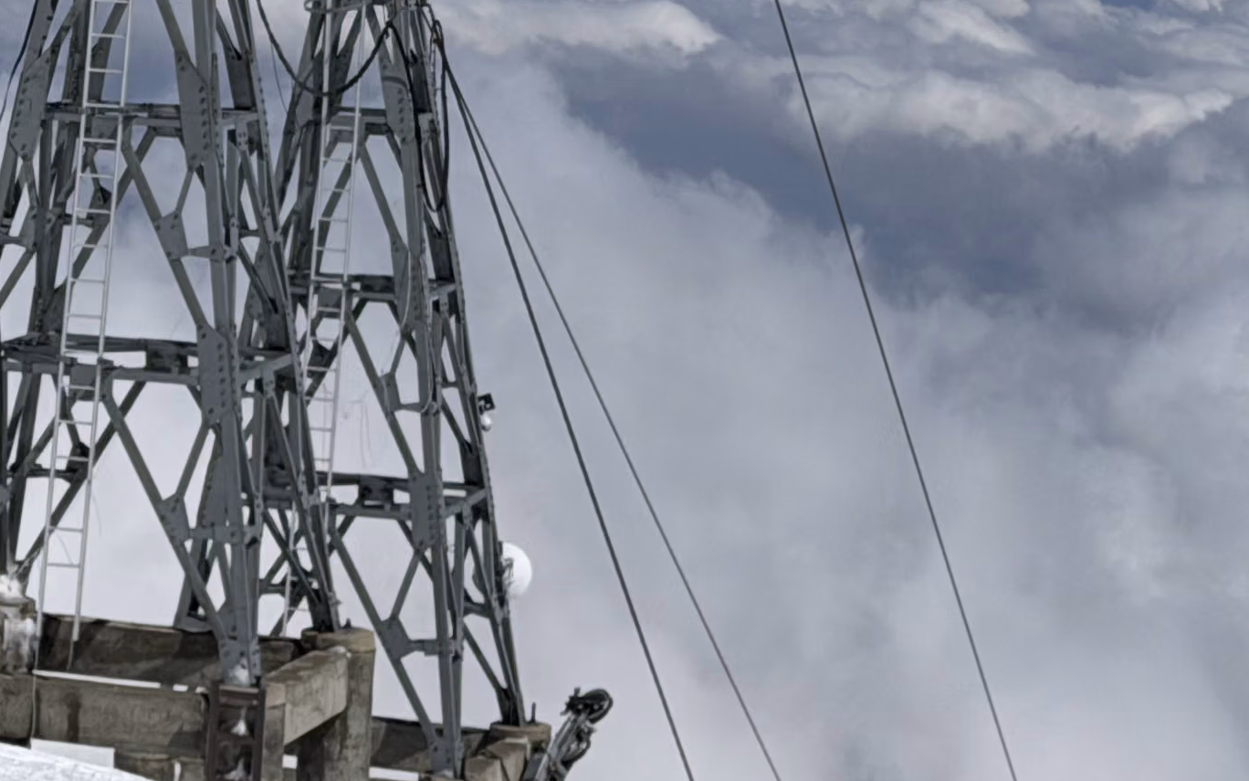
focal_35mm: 150
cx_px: -267
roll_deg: -1.7
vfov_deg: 8.7
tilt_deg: -3.3
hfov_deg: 13.5
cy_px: 105
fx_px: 5106
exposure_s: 1/20408
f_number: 1.78
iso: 80
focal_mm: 6.76
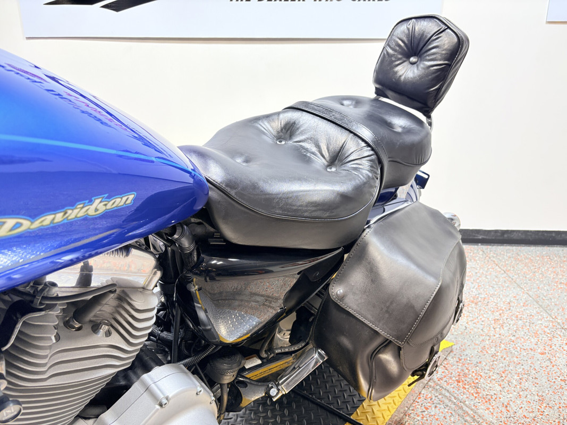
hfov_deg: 67.3
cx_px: 284
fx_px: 426
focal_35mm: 26
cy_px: 212
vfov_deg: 53.1
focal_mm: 5.96
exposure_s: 1/120
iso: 64
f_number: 1.6
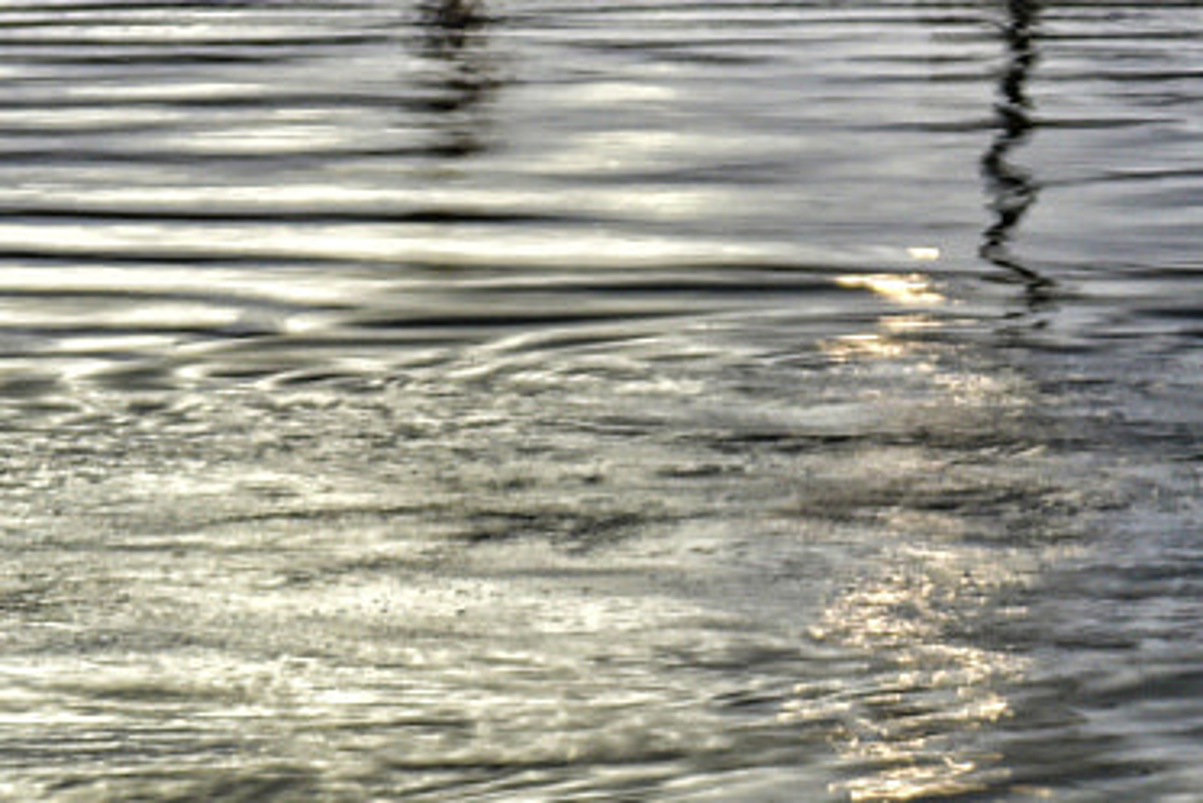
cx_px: 2245
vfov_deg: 5.2
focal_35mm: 266
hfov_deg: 7.5
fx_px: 8892
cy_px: 74
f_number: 2.8
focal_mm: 62
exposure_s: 1/4
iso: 64
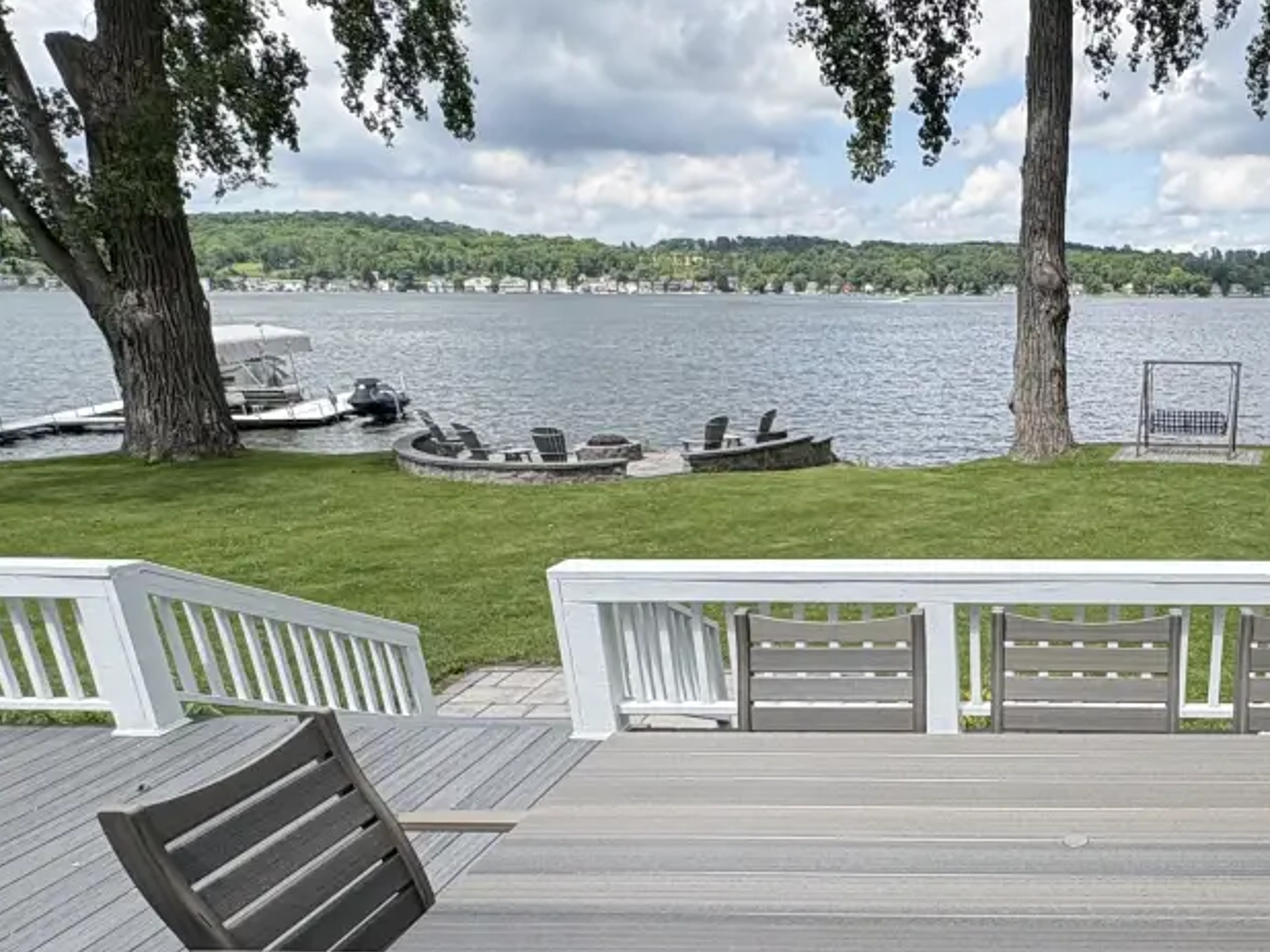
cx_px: 1040
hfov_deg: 56.6
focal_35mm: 29
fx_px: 1064
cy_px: 771
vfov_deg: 45.6
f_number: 2.2
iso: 40
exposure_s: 1/1078
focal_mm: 2.22
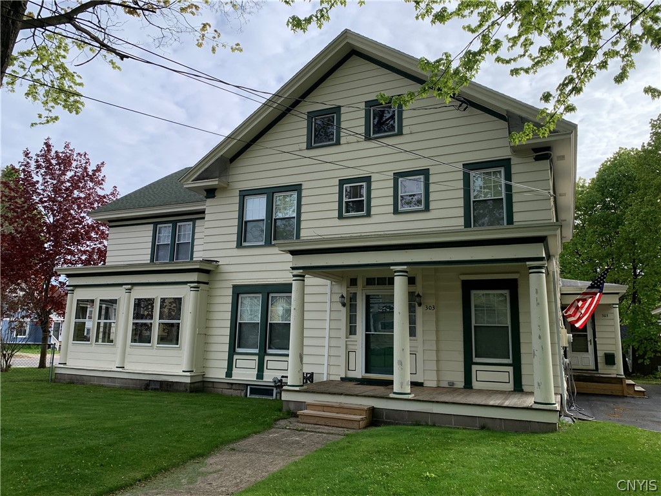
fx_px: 496
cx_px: 330
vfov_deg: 53.1
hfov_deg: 67.3
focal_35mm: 26
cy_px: 248
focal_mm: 4.25
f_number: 1.8
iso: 25
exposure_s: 1/1100
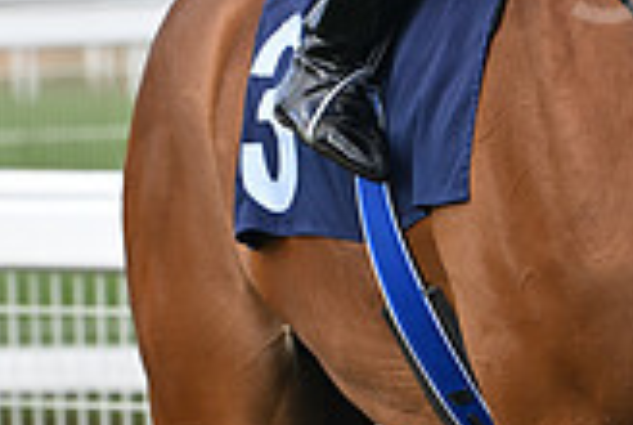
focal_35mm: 706
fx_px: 12436
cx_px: 610
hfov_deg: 2.9
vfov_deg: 2.0
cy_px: -257
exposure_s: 1/800
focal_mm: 200
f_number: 5.6
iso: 400
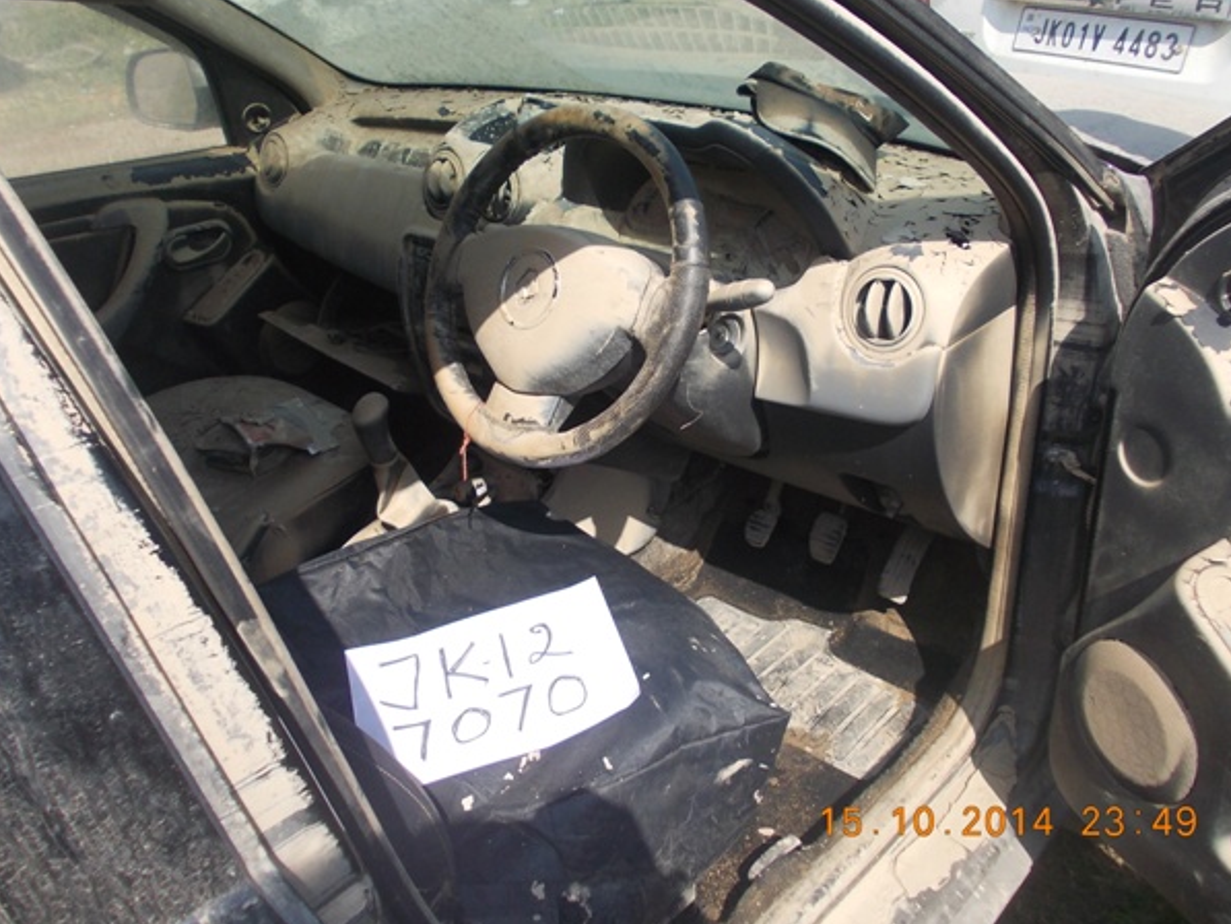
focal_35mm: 30
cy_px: 441
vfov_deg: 46.8
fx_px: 1067
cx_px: 604
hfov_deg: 59.9
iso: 80
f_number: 5.4
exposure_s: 1/200
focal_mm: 4
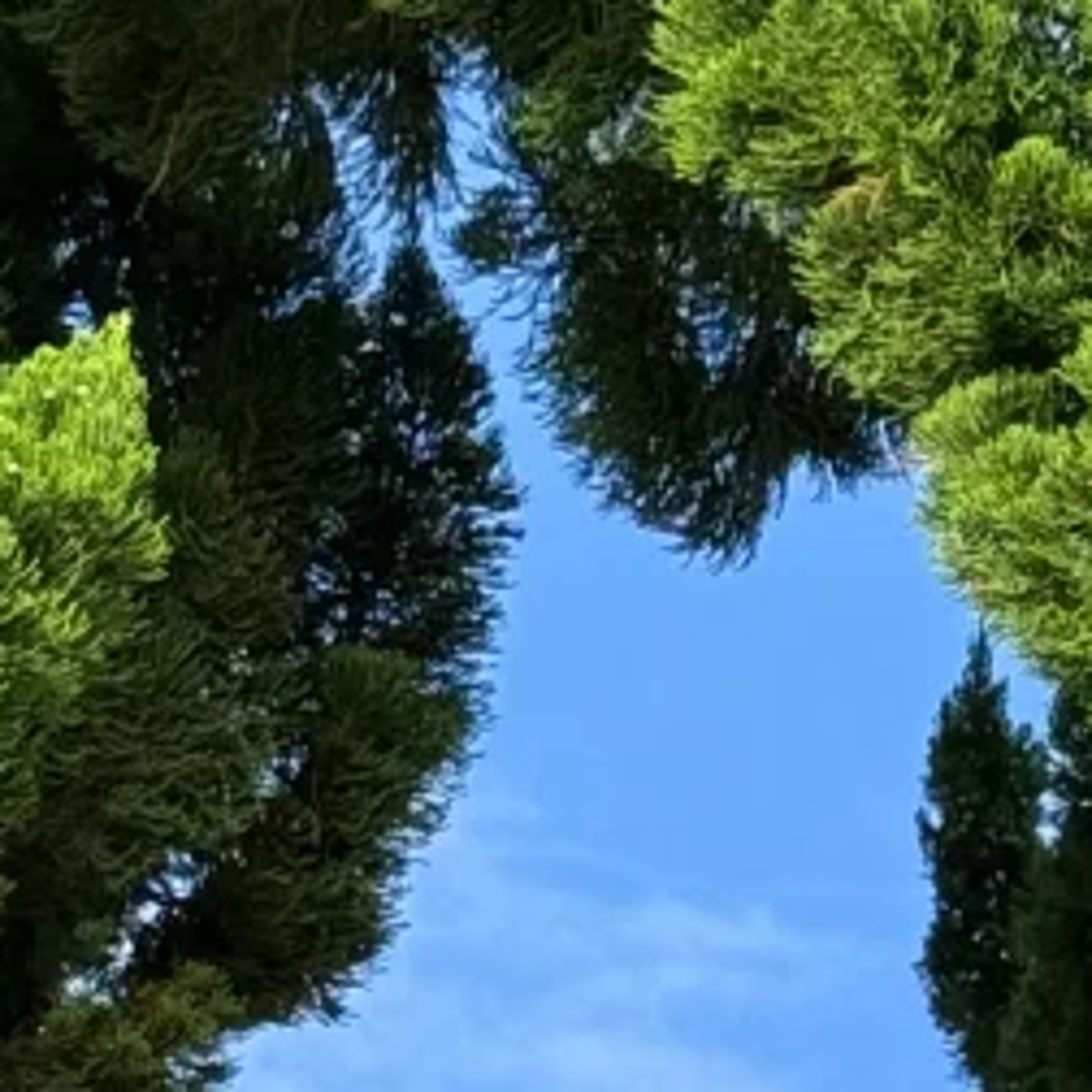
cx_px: 737
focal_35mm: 242
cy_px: 2310
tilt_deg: +19.1
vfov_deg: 6.9
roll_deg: -1.4
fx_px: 8637
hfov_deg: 7.2
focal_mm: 6.76
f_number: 1.78
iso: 64
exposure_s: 1/3378
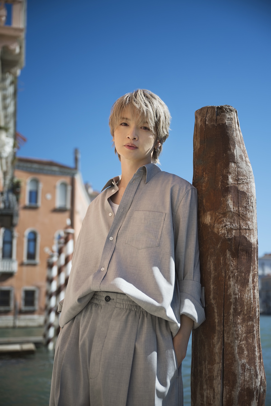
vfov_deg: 42.7
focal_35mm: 46
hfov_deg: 29.2
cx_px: 136
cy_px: 203
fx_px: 519
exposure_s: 1/2000
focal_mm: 46
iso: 100
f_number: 2.8
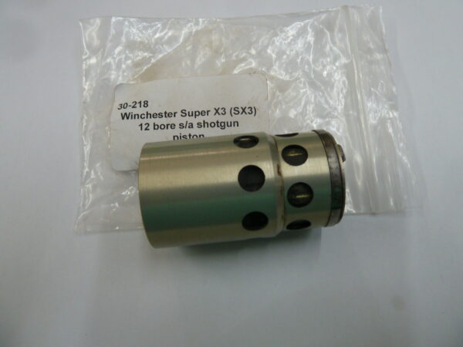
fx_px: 334
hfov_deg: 69.4
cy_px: 174
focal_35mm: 25
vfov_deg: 54.9
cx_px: 232
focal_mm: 4.1
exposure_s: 1/30
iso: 200
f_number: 3.3
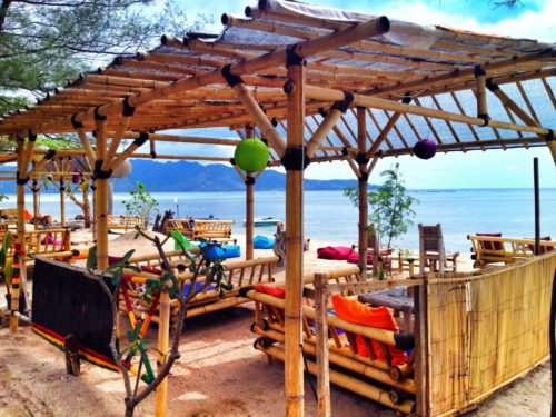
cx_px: 278
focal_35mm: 35
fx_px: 562
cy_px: 208
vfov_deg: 40.7
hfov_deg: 52.6
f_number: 2.4
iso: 50
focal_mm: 4.28
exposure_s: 1/1972
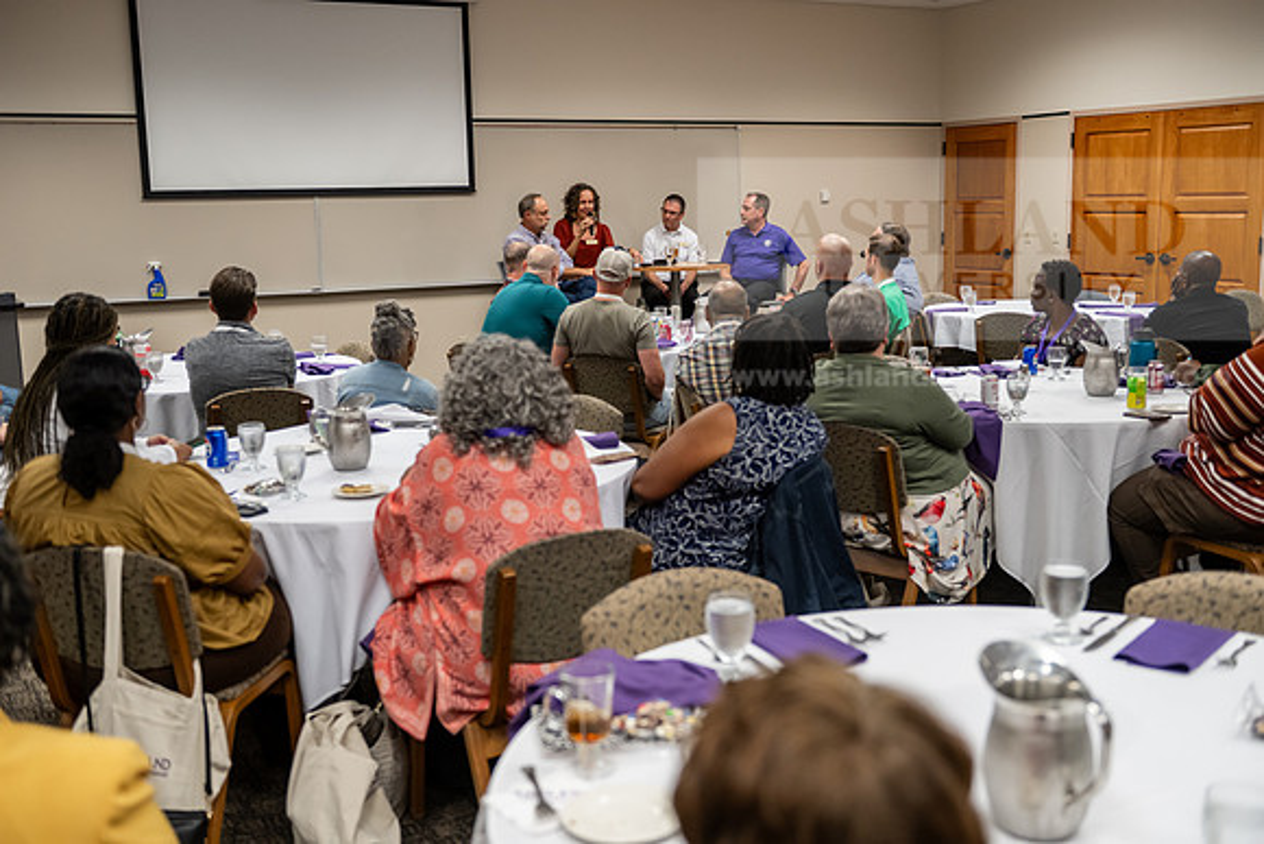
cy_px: 422
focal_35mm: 38
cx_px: 632
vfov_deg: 35.1
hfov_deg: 50.7
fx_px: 1334
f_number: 2.8
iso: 1250
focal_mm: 38
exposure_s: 1/160
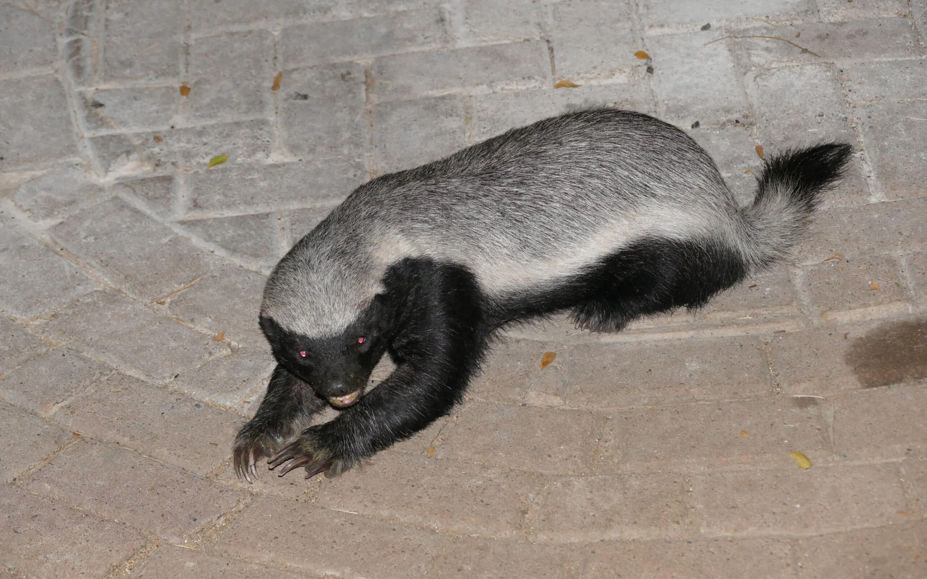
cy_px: 297
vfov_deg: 8.6
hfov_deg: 13.8
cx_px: 464
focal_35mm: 152
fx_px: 3840
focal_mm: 54.2
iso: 800
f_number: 4
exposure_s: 1/1000
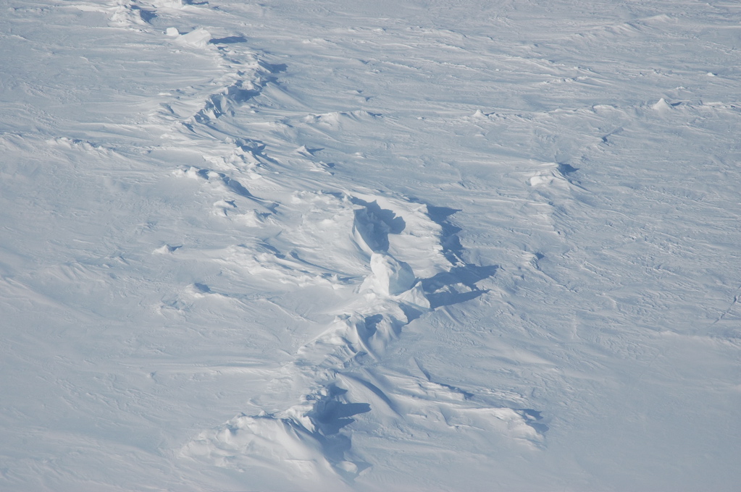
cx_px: 370
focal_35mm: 105
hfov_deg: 19.5
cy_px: 246
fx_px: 2159
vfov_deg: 13.0
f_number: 11
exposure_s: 1/500
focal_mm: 70
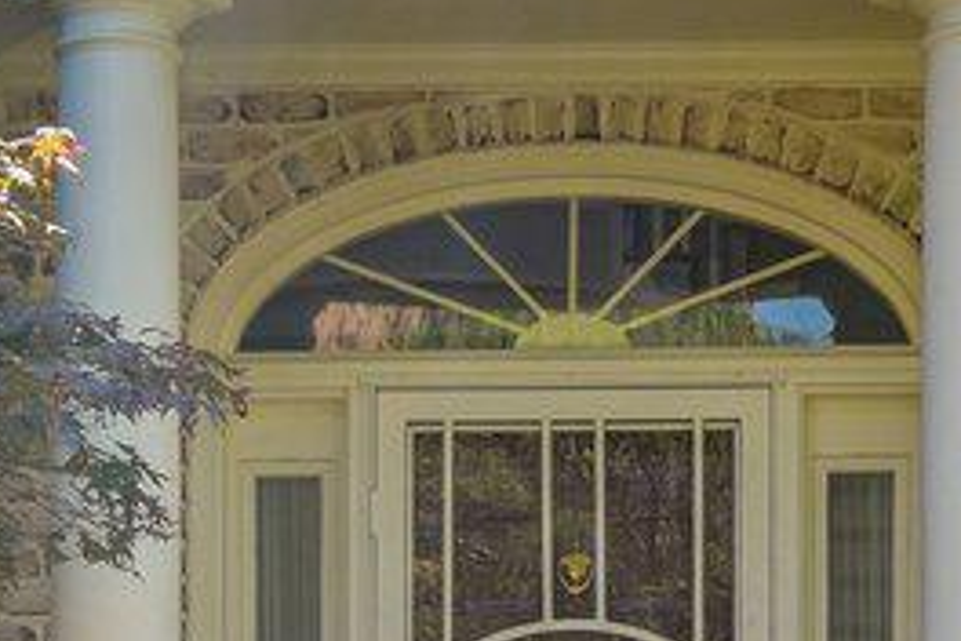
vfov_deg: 10.4
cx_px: 557
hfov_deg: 15.5
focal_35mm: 132
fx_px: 3523
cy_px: 257
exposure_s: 1/50
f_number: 8
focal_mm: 17
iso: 100
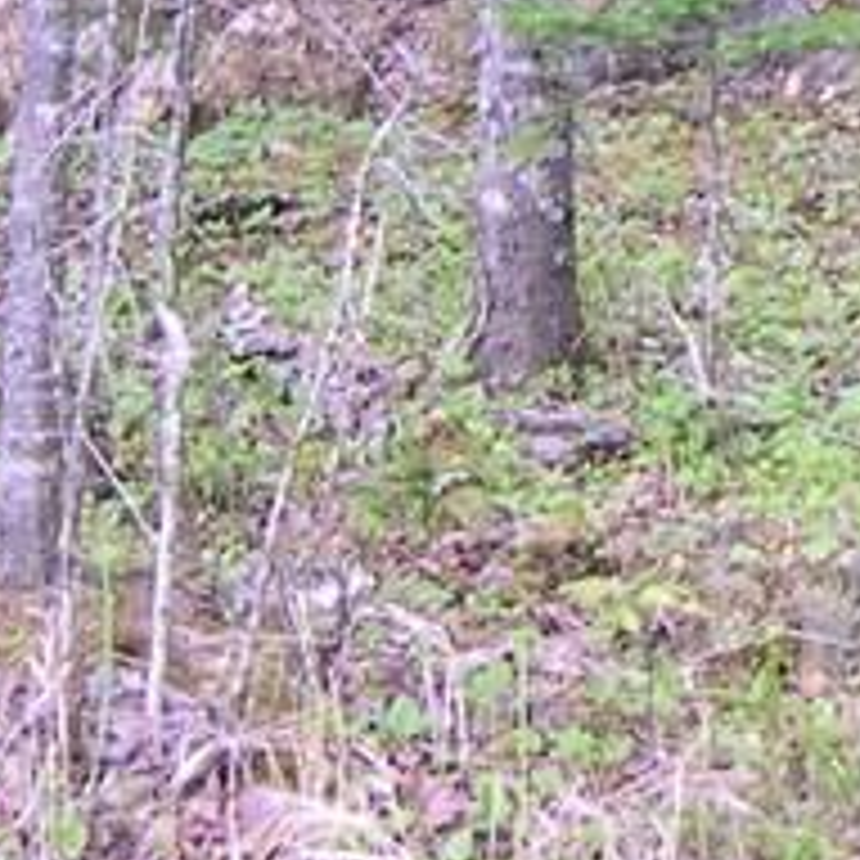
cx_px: 1738
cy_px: -743
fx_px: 5059
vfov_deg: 9.2
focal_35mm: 180
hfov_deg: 9.1
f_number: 2.8
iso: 100
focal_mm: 8
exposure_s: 1/40.2
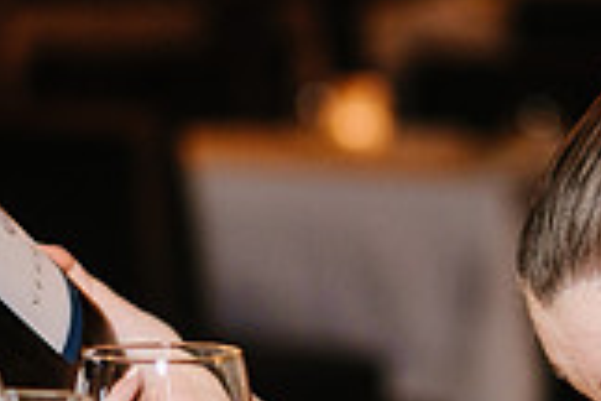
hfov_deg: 6.0
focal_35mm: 341
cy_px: 469
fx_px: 5692
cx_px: 141
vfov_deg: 4.0
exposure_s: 1/30
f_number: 2.4
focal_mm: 60
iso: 400
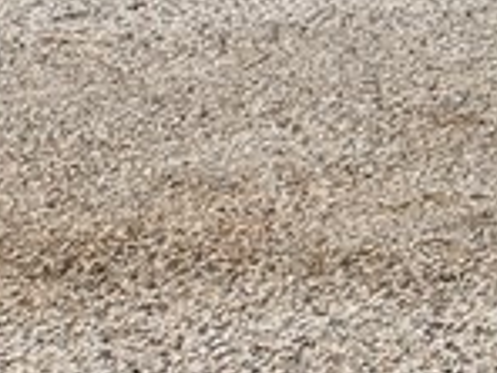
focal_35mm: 159
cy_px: -454
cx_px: 1669
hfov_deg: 9.0
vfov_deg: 8.7
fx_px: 2283
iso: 20
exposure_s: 1/2228
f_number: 1.8
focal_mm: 5.4
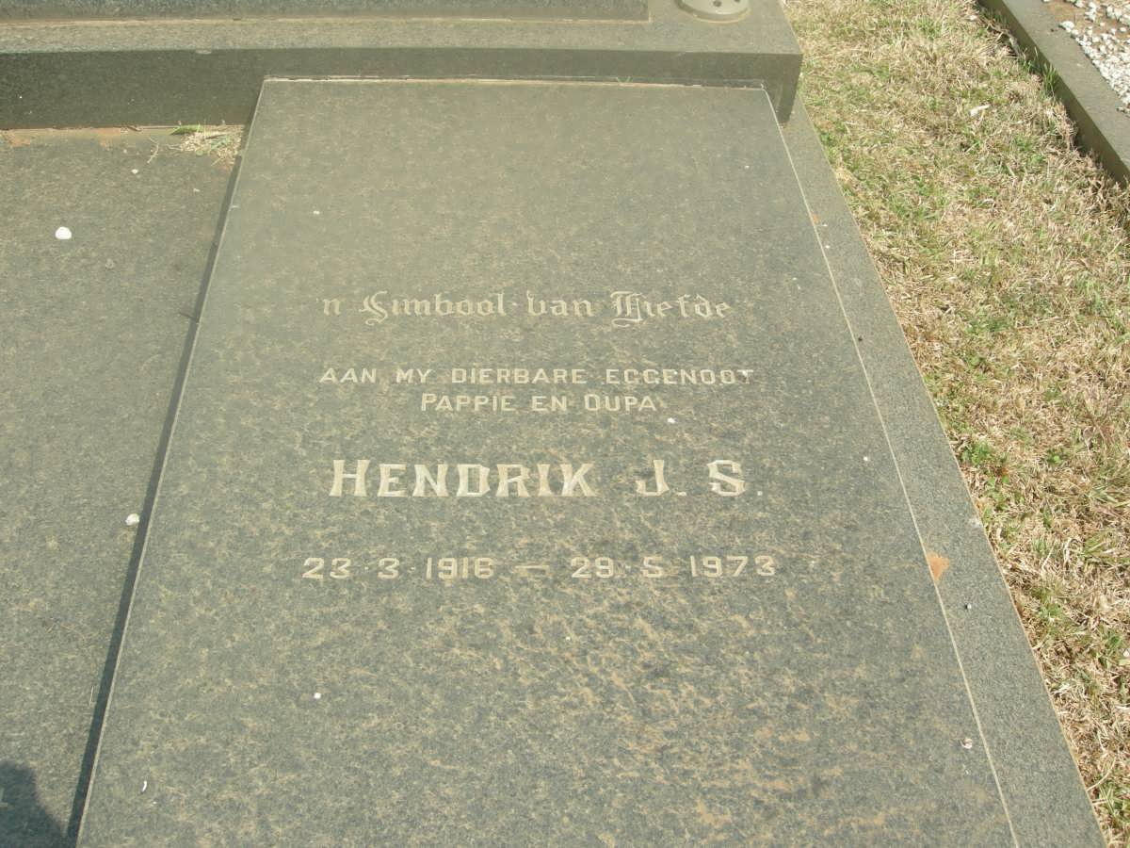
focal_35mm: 36
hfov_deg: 51.4
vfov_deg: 39.7
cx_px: 565
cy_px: 424
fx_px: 1175
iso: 64
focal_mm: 7.5
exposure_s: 1/184
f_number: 4.8
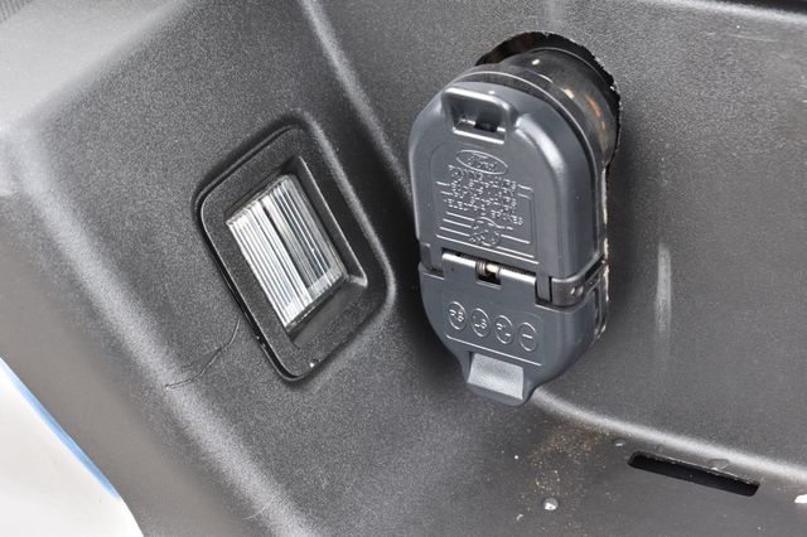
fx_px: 1848
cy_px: 268
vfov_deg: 16.5
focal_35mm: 82
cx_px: 404
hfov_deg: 24.6
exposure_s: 1/40
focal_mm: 55
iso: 400
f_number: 7.1
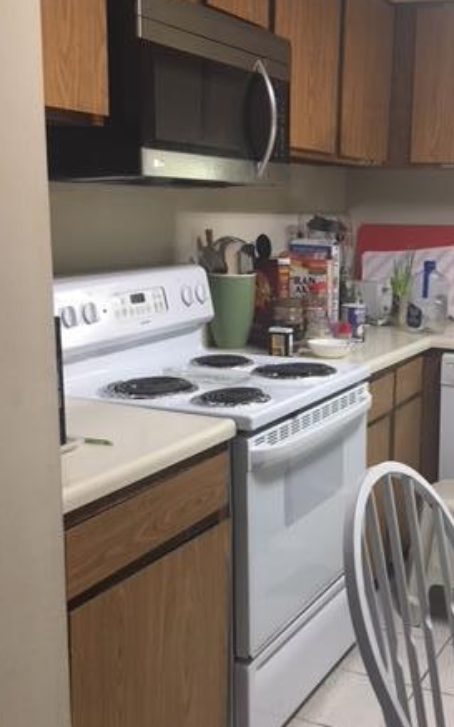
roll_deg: -0.9
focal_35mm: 45
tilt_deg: -14.7
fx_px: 891
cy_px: 419
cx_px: 351
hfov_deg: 28.1
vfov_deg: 44.2
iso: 100
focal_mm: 4.15
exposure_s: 1/30
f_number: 2.2
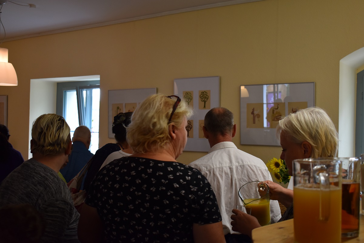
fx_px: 485
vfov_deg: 28.1
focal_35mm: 48
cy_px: 122
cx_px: 182
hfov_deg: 41.1
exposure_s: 1/60
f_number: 4.5
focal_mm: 32
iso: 720
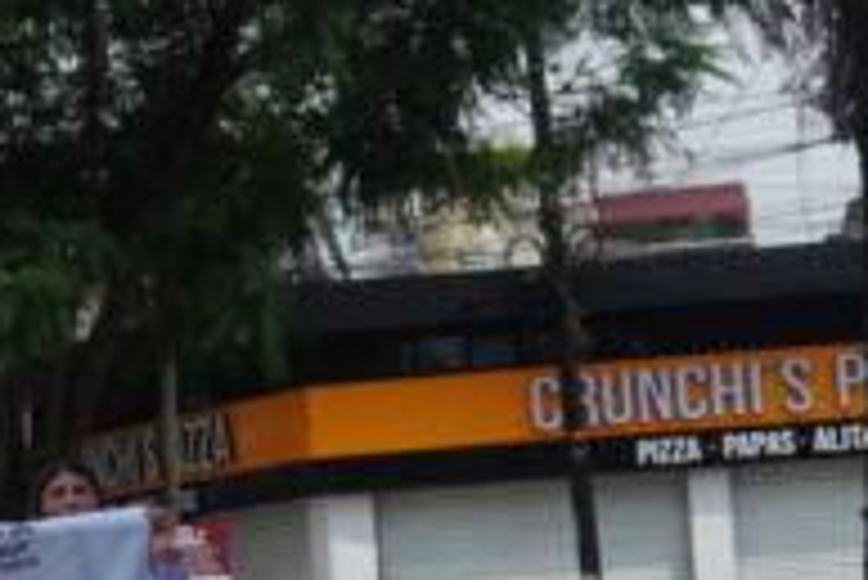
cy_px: 452
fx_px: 3884
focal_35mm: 161
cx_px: -391
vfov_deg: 8.5
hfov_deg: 12.2
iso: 160
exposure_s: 1/1600
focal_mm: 27
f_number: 4.5
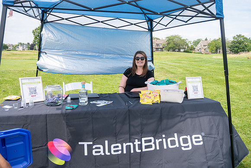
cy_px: 84
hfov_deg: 62.7
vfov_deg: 44.2
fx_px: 206
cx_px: 126
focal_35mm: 30
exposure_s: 1/800
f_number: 5
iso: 250
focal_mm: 29.5
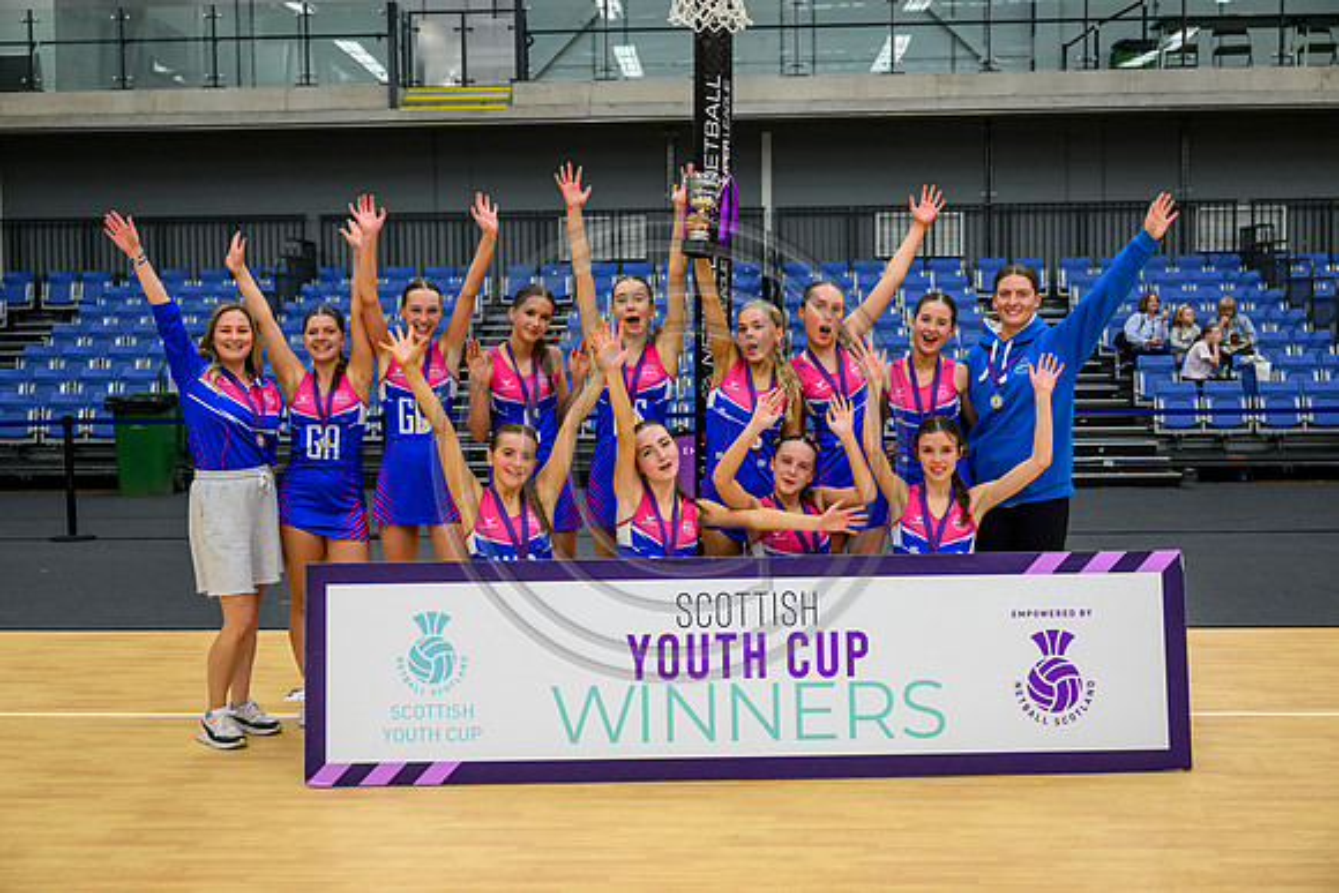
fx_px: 1562
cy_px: 446
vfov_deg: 31.9
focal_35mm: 42
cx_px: 670
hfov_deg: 46.4
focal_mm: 42
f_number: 3.5
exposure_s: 1/500
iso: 2500
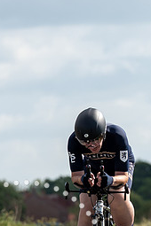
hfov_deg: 2.0
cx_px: 92
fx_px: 4278
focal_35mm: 680
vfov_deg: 3.0
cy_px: 249
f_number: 4.5
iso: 100
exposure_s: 1/1000
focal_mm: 156
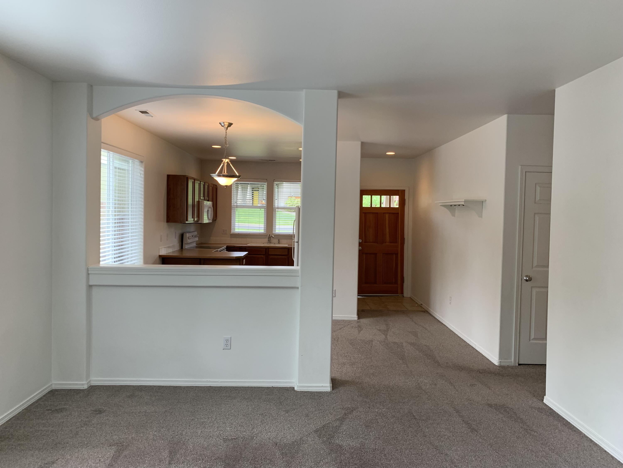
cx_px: 312
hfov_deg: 67.3
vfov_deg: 53.1
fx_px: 468
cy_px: 234
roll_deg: -1.6
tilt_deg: -2.1
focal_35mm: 26
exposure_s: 1/60
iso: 64
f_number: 1.8
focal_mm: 4.25
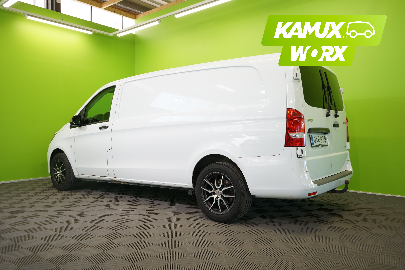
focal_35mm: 29
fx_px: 326
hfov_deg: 63.7
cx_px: 202
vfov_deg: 45.0
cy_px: 135
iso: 400
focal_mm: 29
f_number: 6.3
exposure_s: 1/40
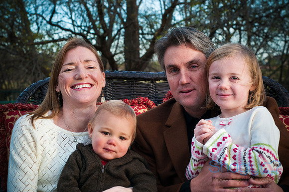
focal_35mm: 75
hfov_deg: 27.0
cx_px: 144
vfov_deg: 18.1
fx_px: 601
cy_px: 96
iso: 200
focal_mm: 50
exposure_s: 1/200
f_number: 7.1
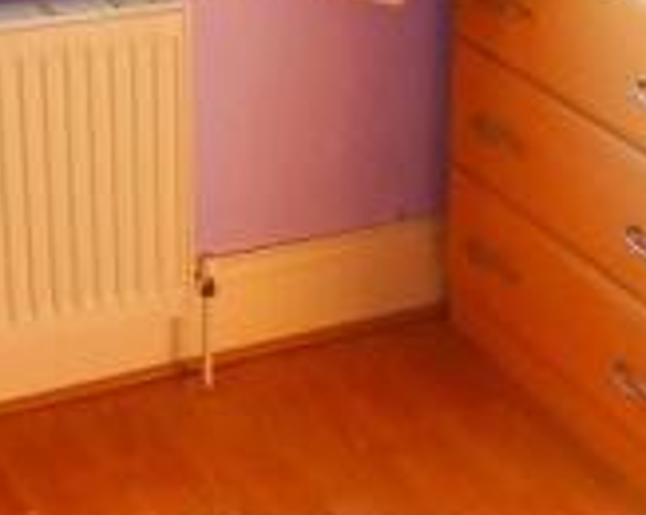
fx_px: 1738
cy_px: 331
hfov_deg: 21.0
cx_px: 386
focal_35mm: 91
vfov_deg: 16.8
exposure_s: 1/30
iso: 80
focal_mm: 4.6
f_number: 3.2
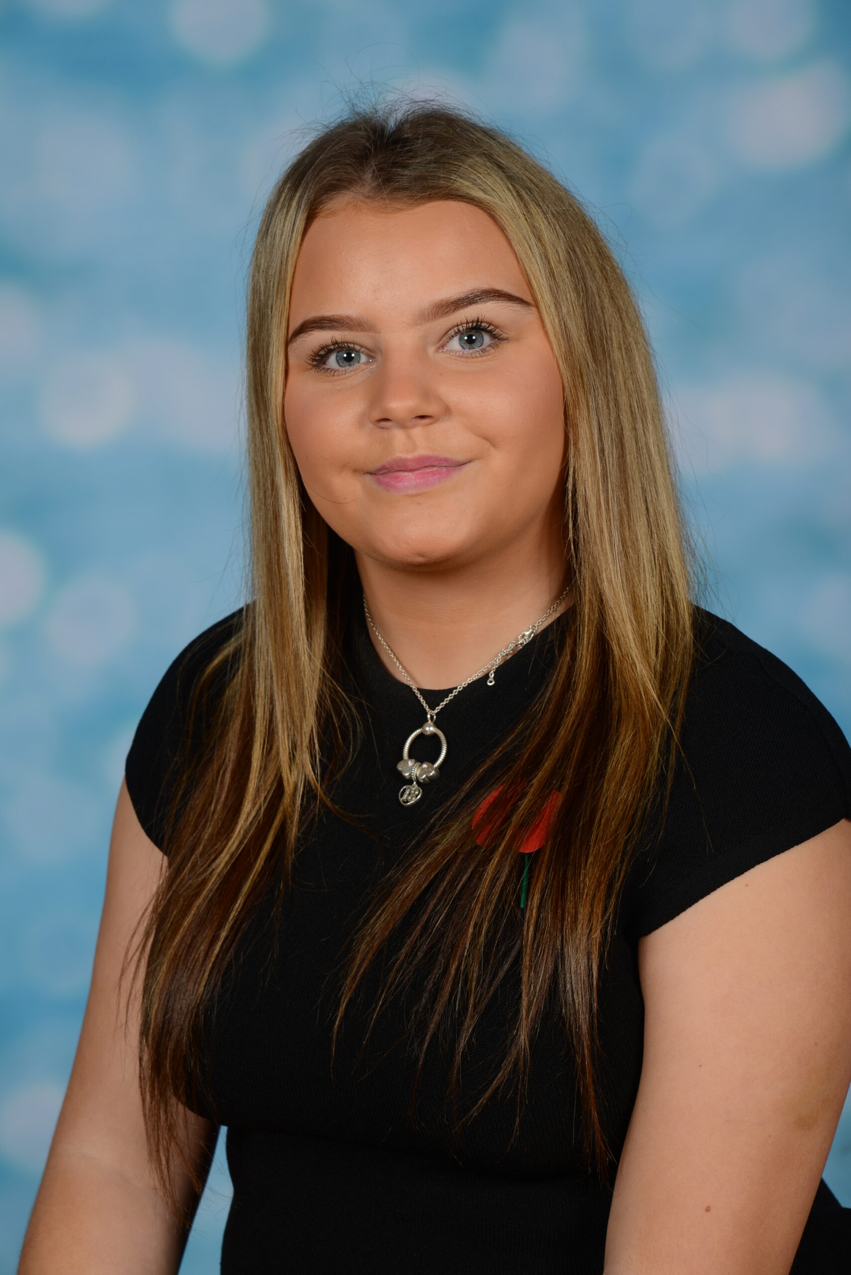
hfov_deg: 11.4
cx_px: 426
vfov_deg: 17.1
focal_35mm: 120
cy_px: 638
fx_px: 4251
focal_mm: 120
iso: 100
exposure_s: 1/160
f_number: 11
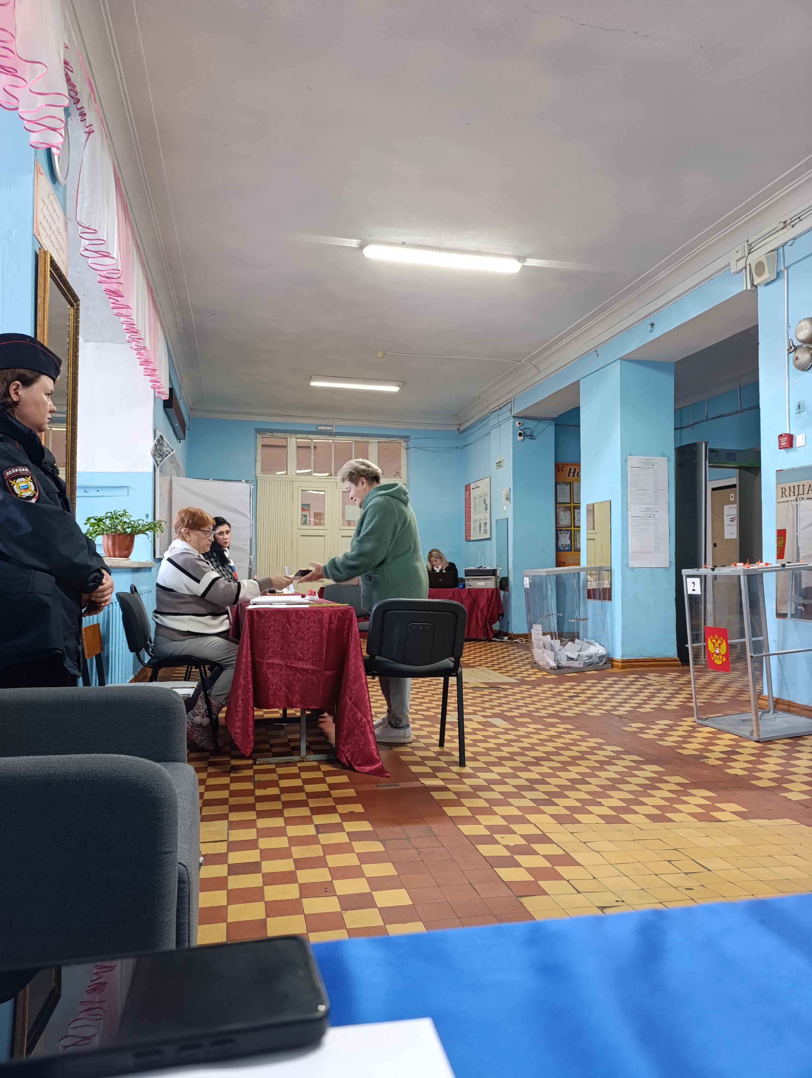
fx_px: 718
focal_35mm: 23
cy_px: 539
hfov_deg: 59.0
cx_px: 406
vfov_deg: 73.8
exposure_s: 1/50
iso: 1250
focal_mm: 6.14
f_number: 1.6
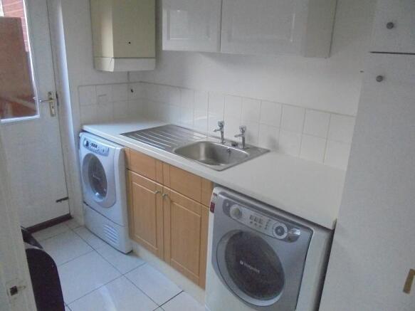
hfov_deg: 67.3
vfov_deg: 53.0
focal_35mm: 26
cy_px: 156
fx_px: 312
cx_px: 208
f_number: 3.5
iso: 800
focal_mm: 4.6
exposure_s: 1/60
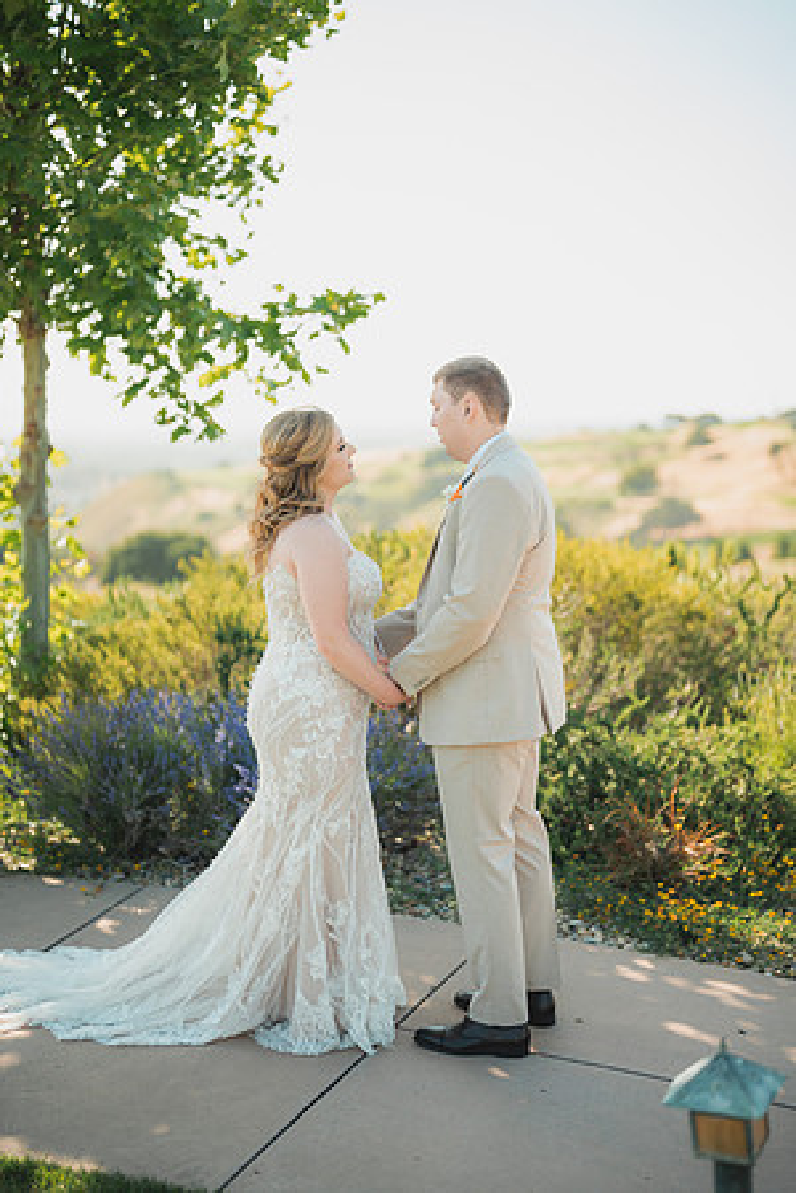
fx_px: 1658
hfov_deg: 27.0
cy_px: 596
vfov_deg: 39.6
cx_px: 398
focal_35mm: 50
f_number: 1.4
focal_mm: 50
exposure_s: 1/1250
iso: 50
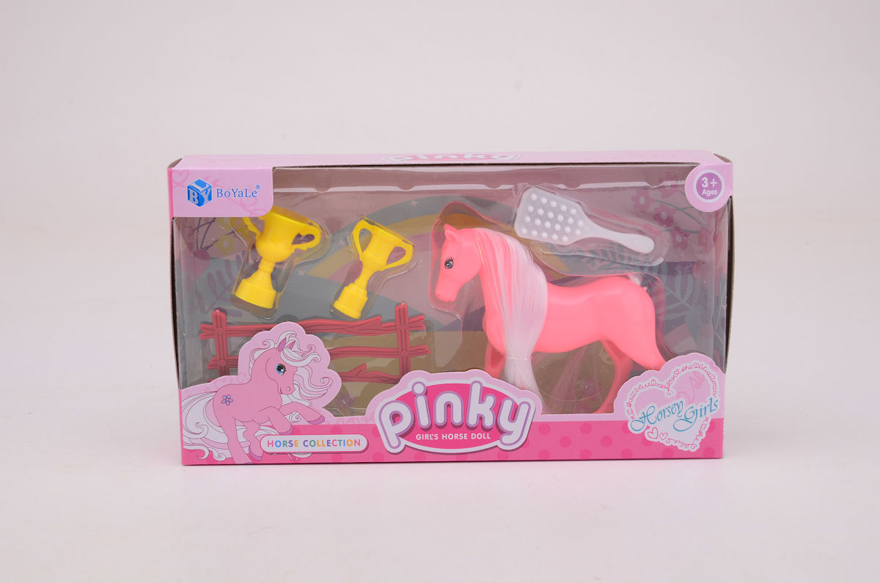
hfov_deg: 32.0
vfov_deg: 21.5
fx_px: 1537
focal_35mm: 63
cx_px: 440
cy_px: 292
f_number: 13
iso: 100
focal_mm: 42
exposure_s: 1/125
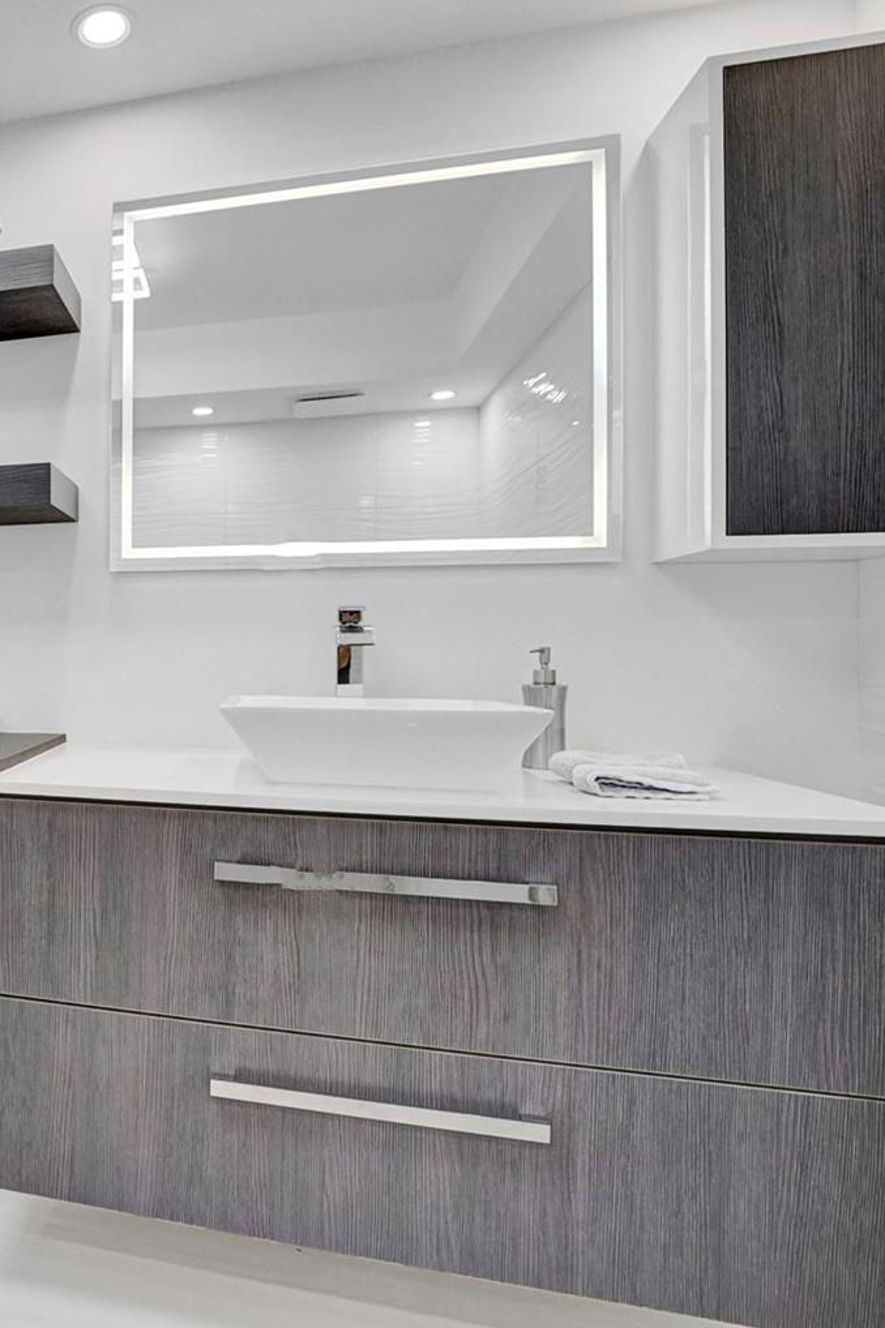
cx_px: -21
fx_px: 847
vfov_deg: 76.2
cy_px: 645
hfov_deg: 45.5
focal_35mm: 23
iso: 1250
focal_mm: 14.6
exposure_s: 1/500
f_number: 6.3
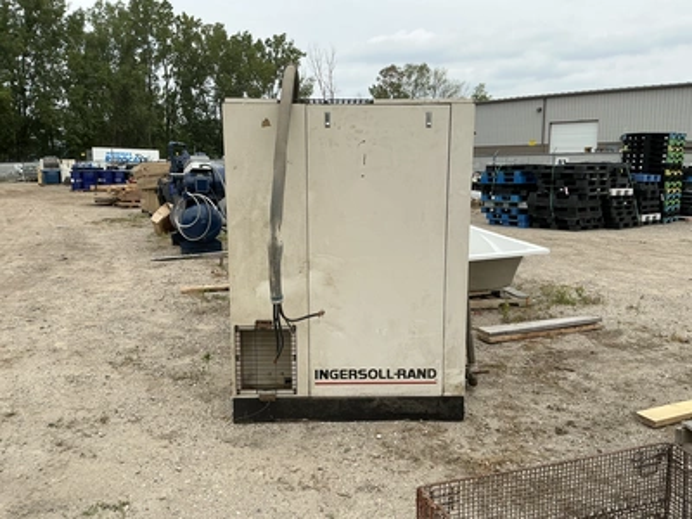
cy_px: 260
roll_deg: -0.6
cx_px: 346
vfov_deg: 49.7
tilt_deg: -5.0
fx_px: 560
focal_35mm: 28
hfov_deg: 63.4
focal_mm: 3
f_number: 1.8
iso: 25
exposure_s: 1/1342
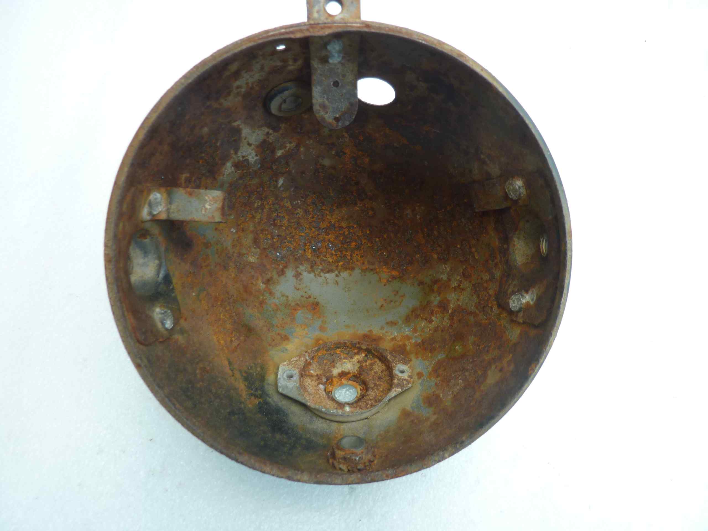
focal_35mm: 25
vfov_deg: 54.9
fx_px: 511
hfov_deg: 69.4
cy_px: 266
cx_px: 354
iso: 80
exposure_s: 1/10
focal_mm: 4.1
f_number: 3.3
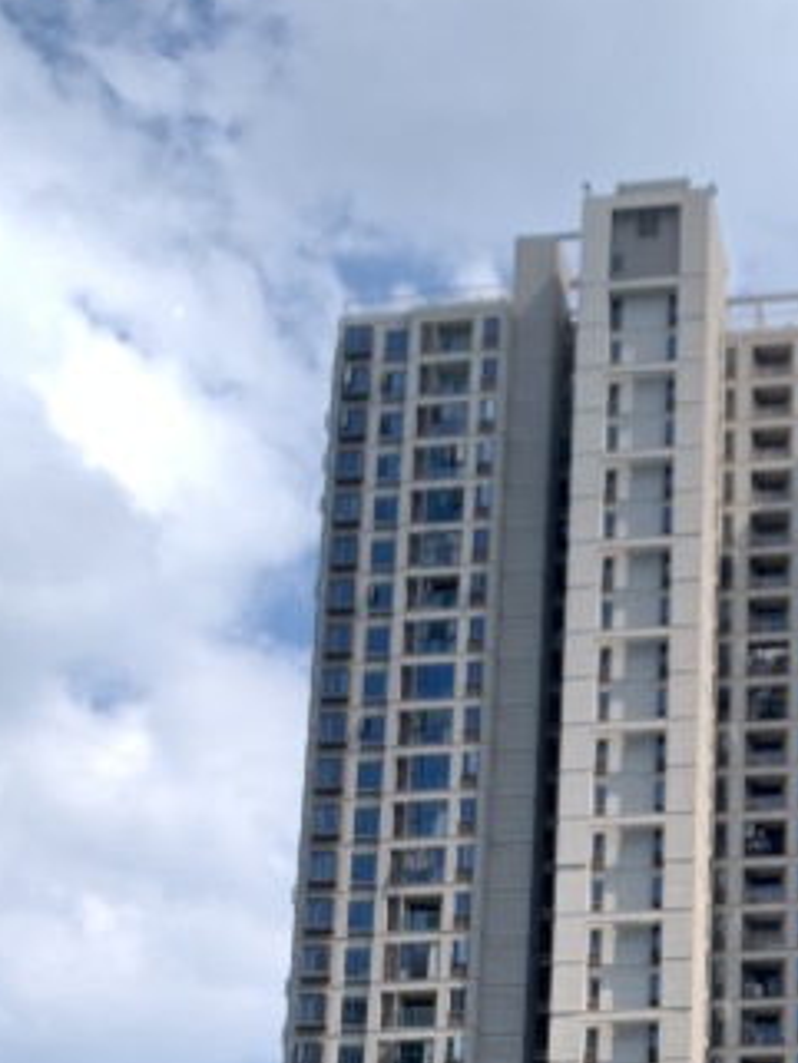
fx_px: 2488
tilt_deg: +20.1
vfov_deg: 22.9
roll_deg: -0.8
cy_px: 1129
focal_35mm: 81
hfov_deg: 17.9
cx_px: 742
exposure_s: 1/429
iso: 25
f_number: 1.8
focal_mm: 4.25
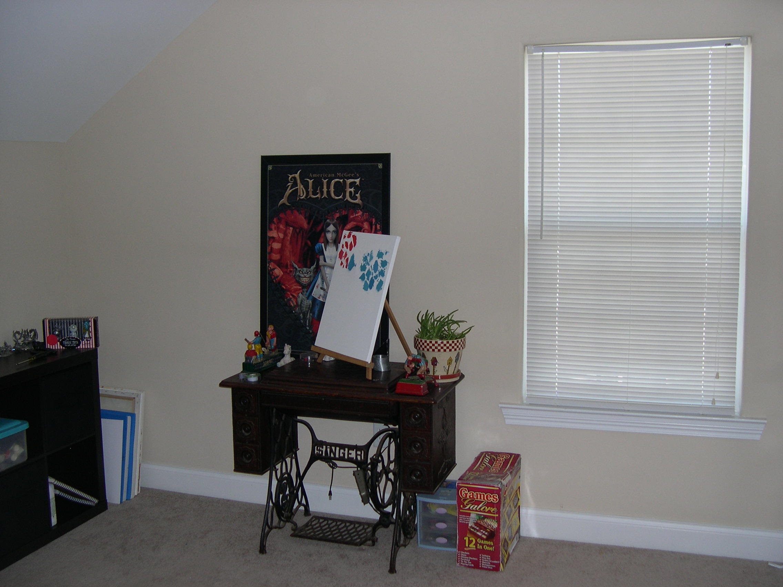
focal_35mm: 38
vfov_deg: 37.7
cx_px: 392
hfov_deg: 49.0
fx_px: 860
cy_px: 294
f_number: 2.8
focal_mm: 8
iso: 100
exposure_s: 1/60
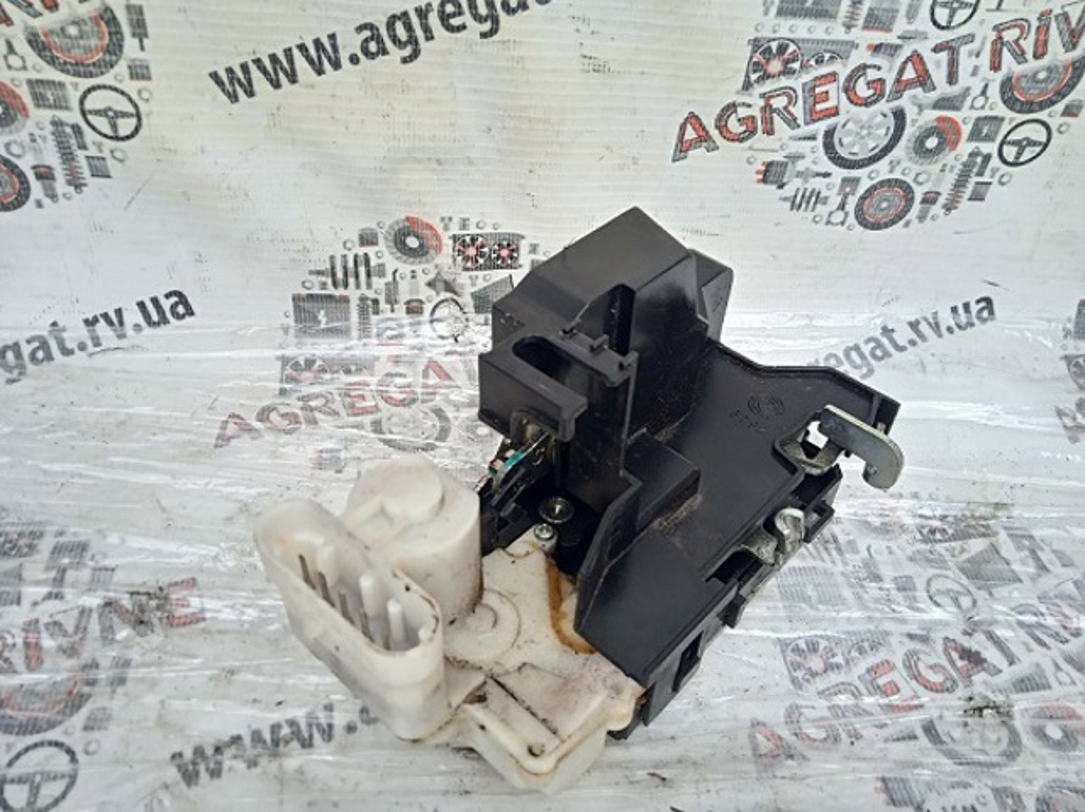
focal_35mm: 28
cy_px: 406
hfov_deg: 63.5
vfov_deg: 49.7
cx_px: 542
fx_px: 877
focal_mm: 3.43
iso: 100
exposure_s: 1/395
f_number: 2.2
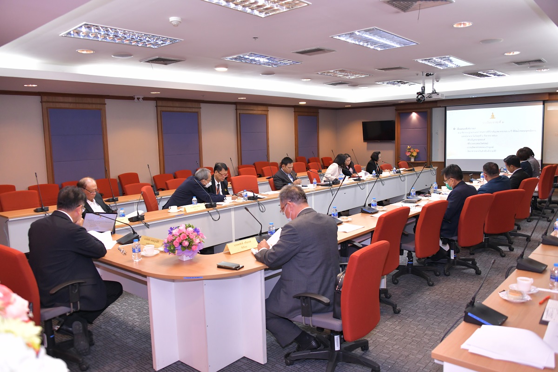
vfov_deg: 46.4
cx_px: 279
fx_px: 434
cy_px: 186
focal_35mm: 28
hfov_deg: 65.5
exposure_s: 1/125
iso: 1600
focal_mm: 28
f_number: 4.5
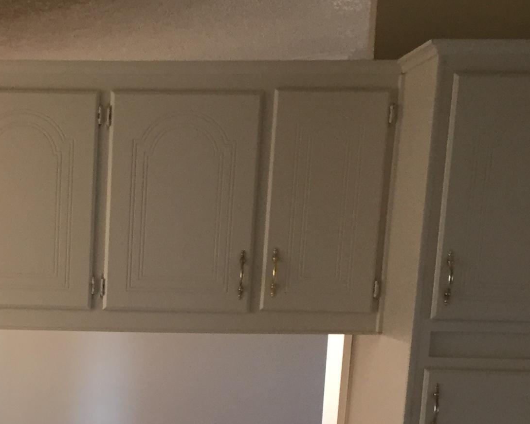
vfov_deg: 18.7
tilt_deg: -11.3
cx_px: -6
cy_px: 493
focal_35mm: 78
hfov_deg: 23.4
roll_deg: -2.6
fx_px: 1223
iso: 100
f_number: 2.2
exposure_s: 1/30
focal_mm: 4.15
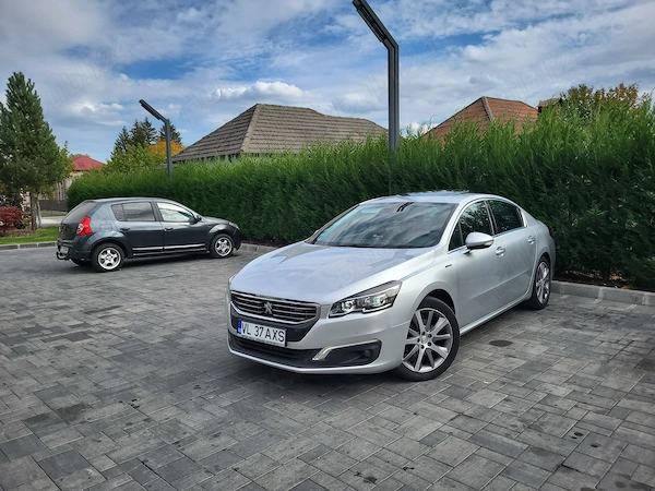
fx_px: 492
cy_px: 246
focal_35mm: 26
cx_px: 328
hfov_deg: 67.3
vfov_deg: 53.1
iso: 40
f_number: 1.8
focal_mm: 5.4
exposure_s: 1/7216
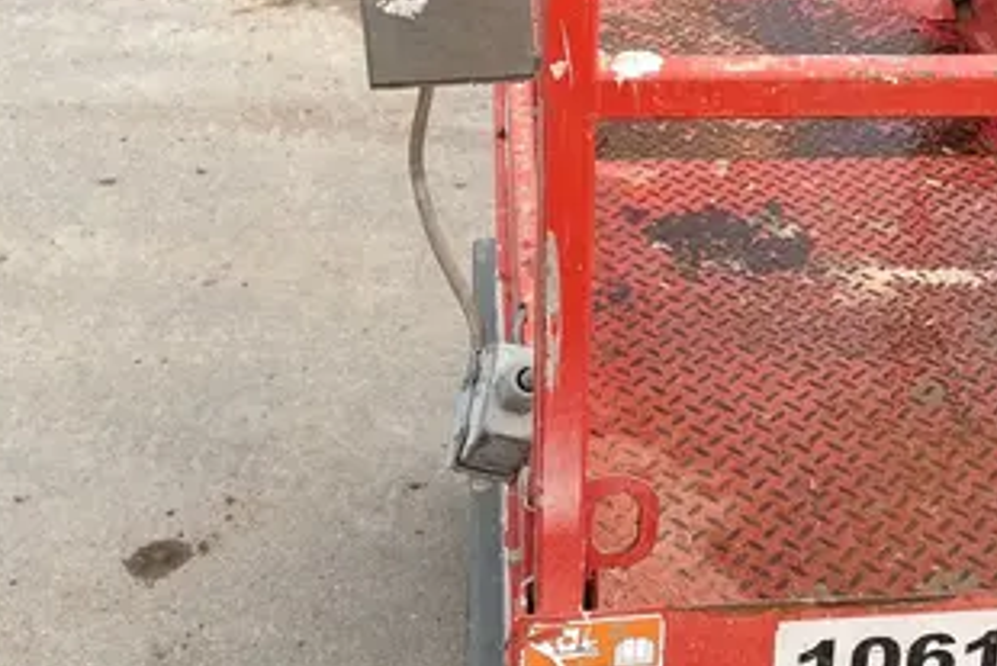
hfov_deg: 30.9
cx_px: 746
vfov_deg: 20.9
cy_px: 105
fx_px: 1773
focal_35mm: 64
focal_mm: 4.2
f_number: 1.6
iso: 50
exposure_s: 1/556
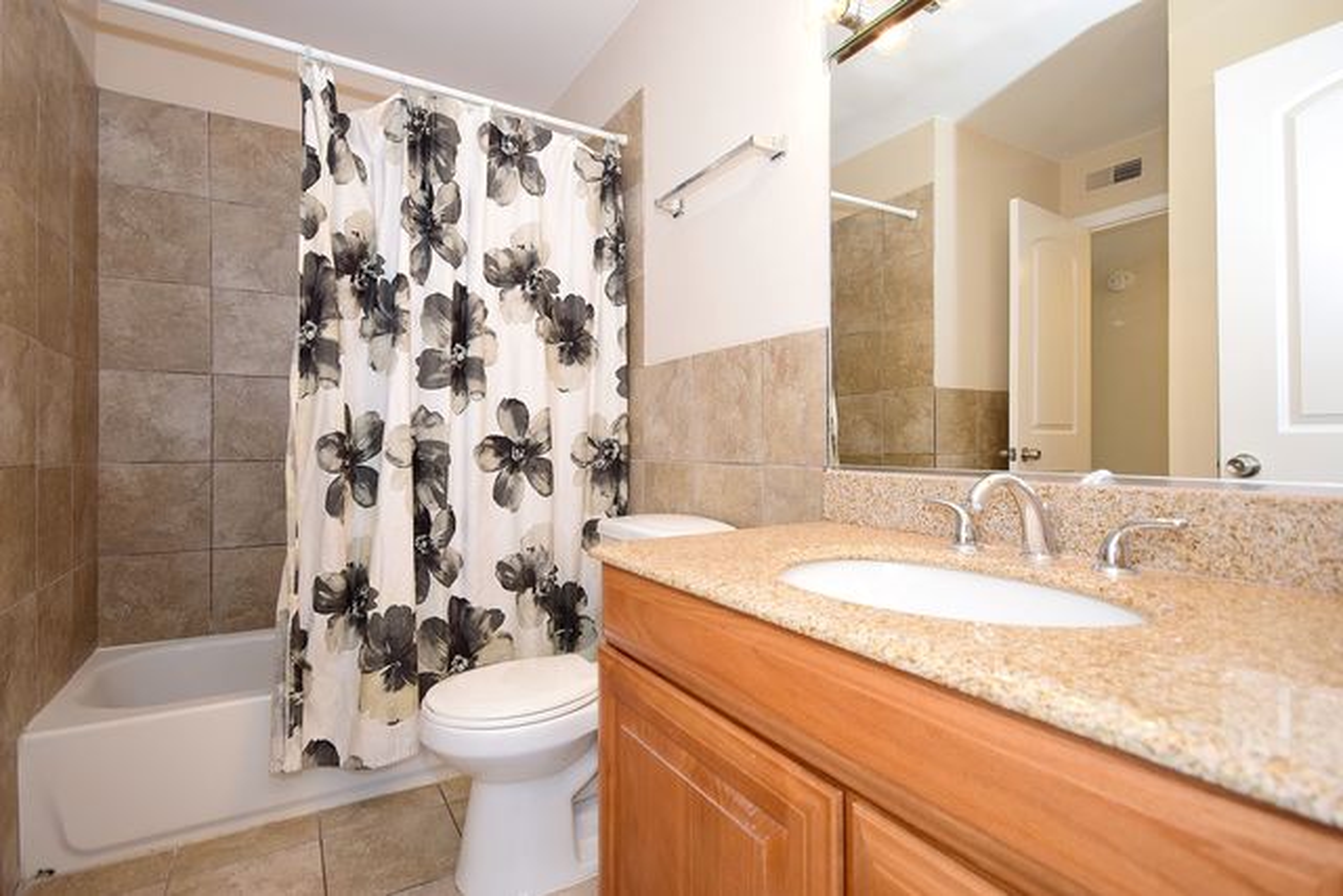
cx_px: 672
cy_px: 448
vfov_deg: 69.7
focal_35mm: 17
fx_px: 644
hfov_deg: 92.4
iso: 640
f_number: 6.3
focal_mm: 11.5
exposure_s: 1/60
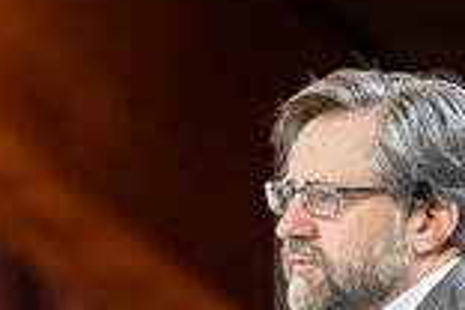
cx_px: 185
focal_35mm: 539
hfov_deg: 3.8
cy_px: 484
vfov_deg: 2.5
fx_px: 6962
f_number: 2.8
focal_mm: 145
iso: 3200
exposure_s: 1/200
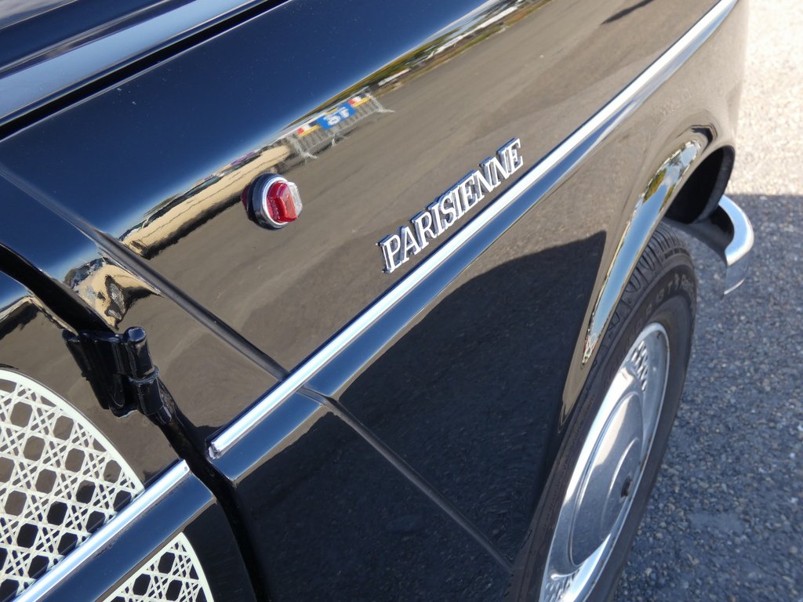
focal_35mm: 50
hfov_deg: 38.2
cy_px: 301
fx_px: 1160
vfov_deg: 29.1
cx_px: 402
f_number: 3.9
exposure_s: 1/80
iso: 80
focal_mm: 9
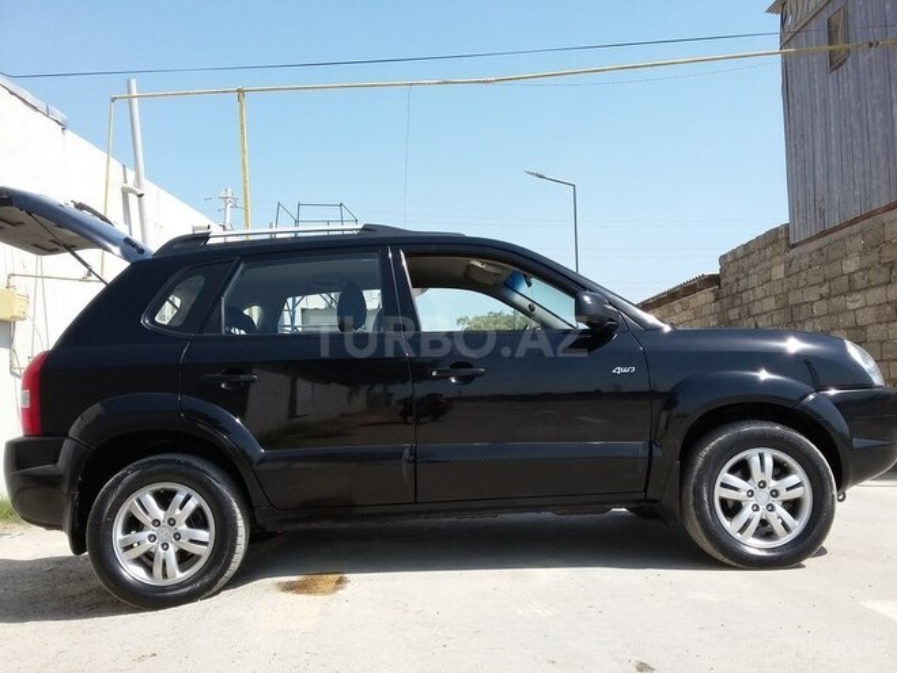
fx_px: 803
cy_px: 336
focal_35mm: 31
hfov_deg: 58.4
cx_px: 448
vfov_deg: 45.4
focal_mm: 3.3
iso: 50
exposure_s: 1/910
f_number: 2.2
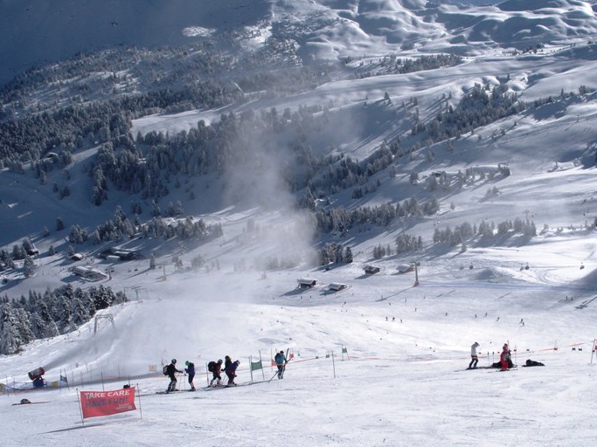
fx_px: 931
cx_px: 381
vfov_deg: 27.0
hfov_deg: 35.3
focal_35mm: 54
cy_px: 251
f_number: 5.6
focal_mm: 6.3
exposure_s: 1/667
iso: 64
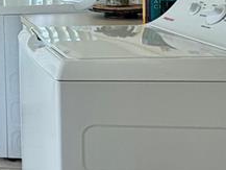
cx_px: -132
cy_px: -8
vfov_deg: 21.3
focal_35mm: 66
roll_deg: +2.8
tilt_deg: -4.2
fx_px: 431
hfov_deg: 22.7
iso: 50
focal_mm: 2.22
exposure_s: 1/296
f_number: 2.2
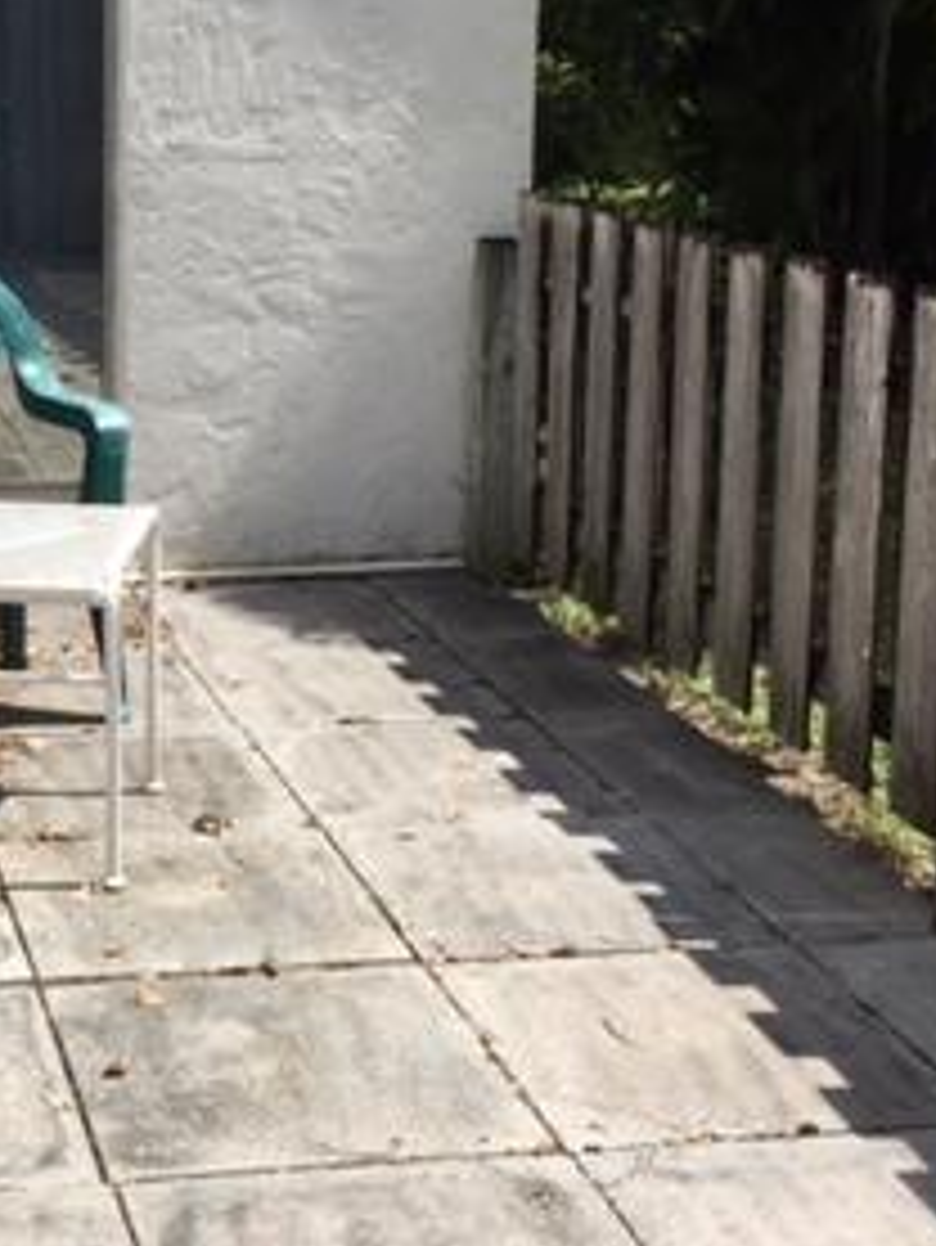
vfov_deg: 28.8
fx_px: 2414
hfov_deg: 21.2
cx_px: -9
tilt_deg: -10.2
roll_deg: +1.5
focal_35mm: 67
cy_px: 459
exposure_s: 1/2326
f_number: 2.2
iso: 32
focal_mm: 4.15
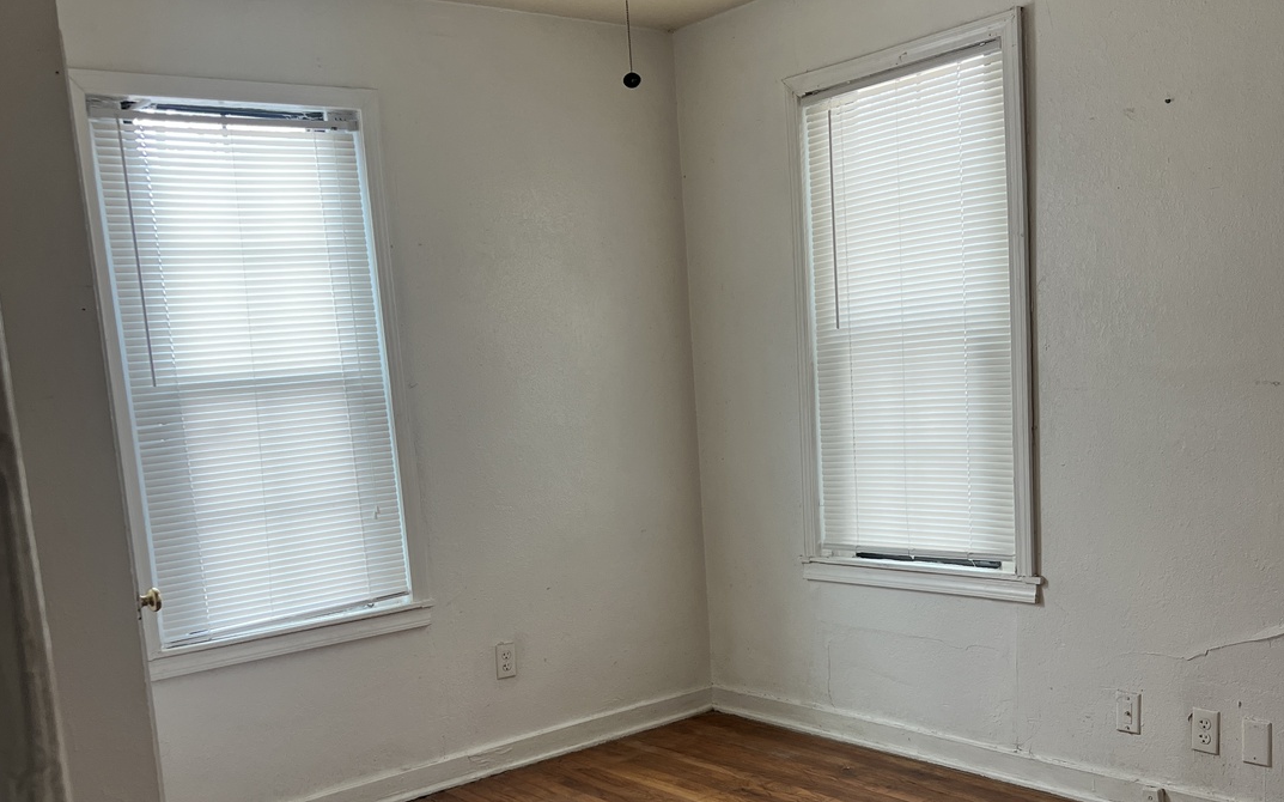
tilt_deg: -10.0
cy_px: 610
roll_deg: +4.4
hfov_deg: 52.8
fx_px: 1294
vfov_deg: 33.7
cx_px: 644
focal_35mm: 37
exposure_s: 1/107
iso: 125
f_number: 1.5
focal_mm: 5.7
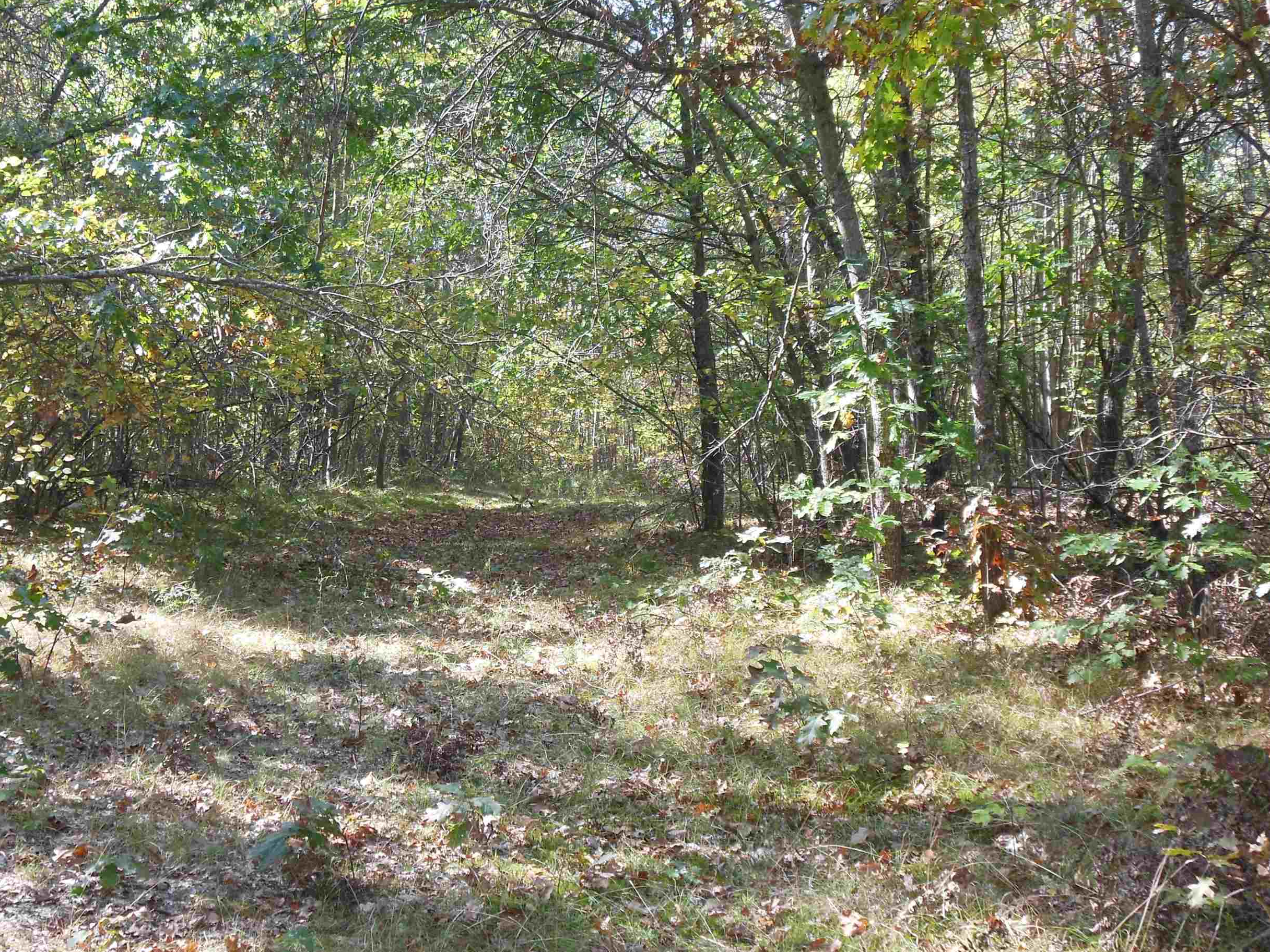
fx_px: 1761
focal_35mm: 48
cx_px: 516
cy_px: 412
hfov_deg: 39.5
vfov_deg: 30.2
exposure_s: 1/80
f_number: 3.6
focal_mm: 6.8
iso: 125
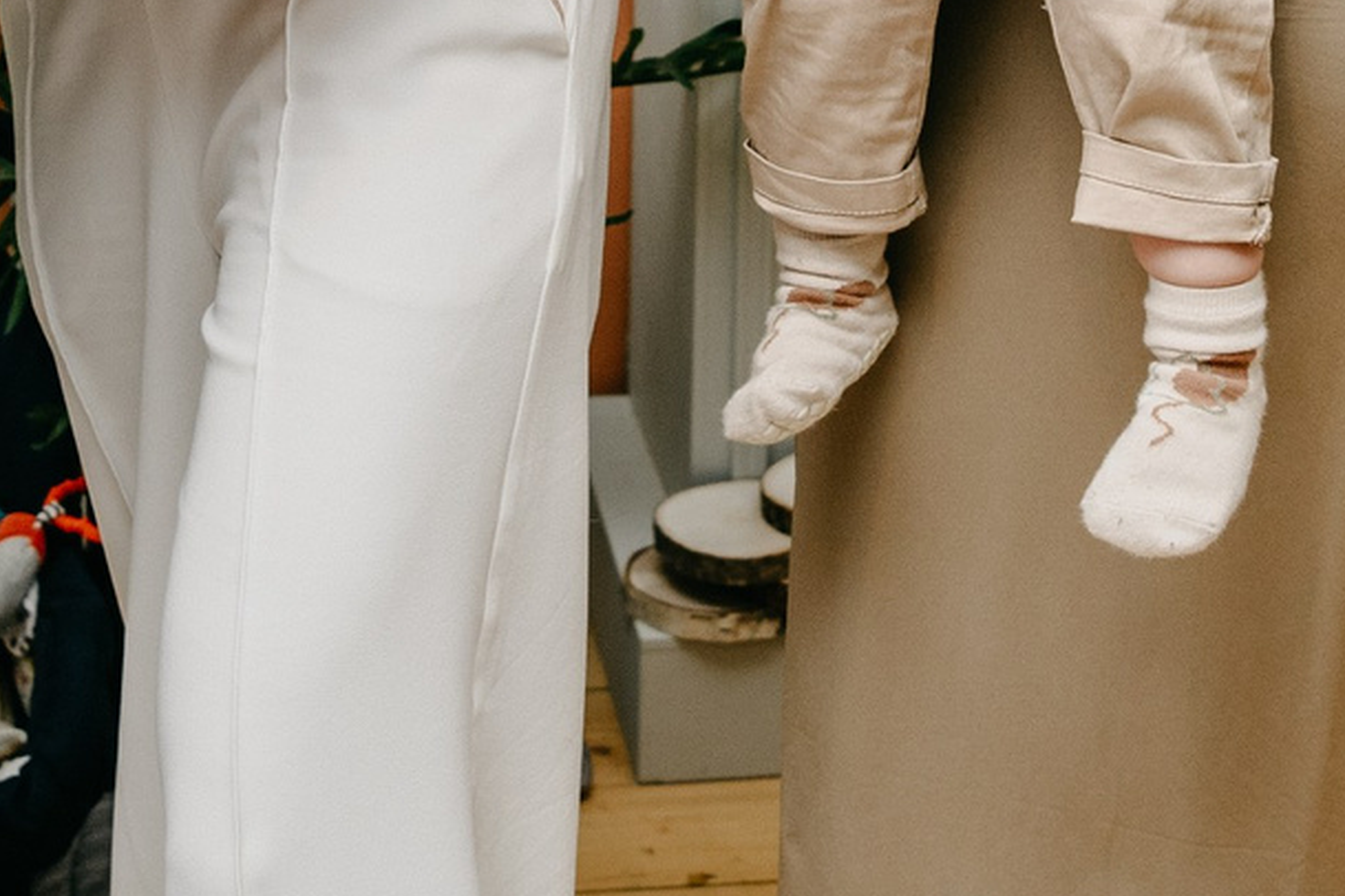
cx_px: 546
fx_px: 4558
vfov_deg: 10.5
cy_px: -809
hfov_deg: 16.8
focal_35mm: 122
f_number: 3.5
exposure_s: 1/160
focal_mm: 29
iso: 125
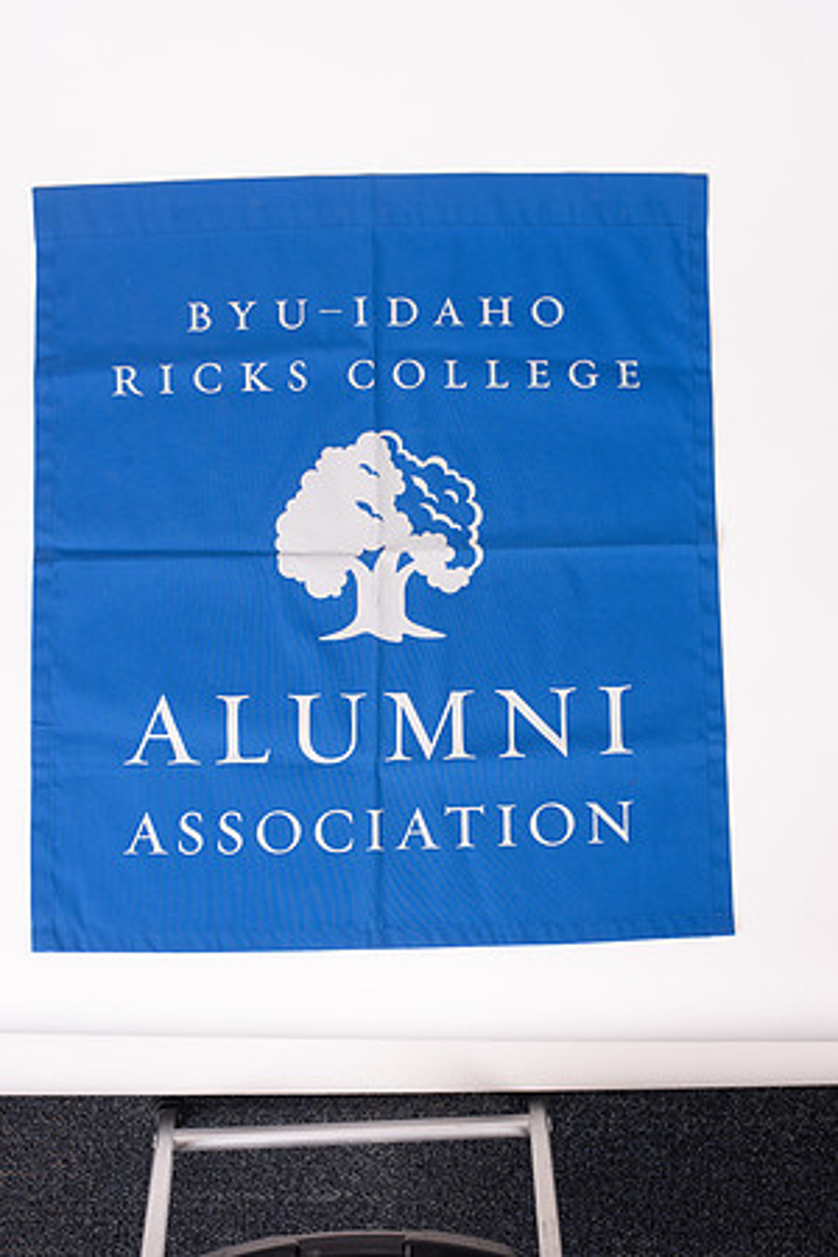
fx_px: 1746
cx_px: 419
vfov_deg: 39.6
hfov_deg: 27.0
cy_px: 628
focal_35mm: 50
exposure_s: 1/125
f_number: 7.1
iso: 100
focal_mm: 50
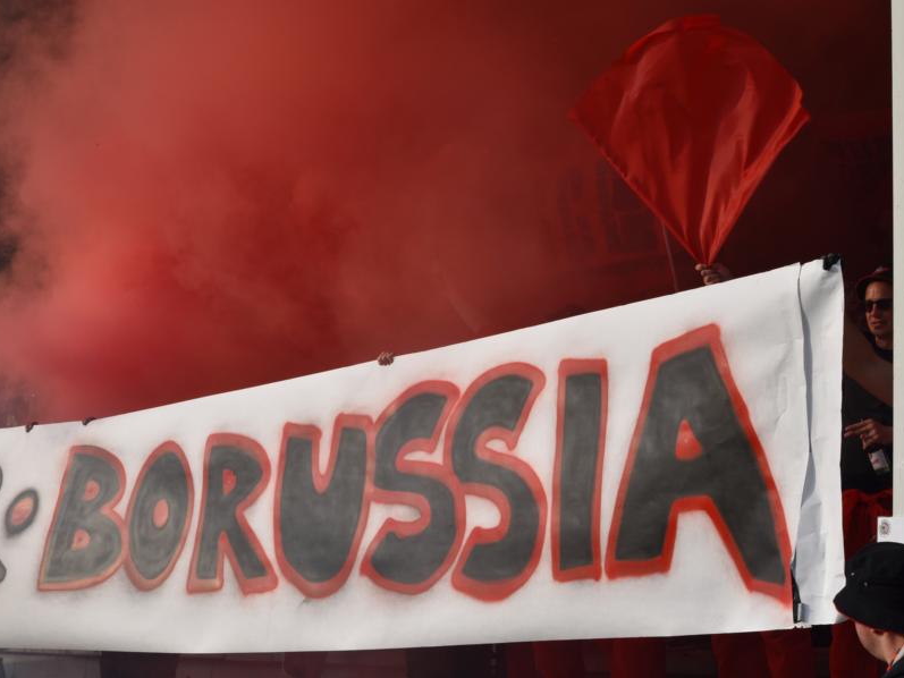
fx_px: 2339
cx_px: 450
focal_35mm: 90
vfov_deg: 16.5
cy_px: 339
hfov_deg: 21.9
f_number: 10
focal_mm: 55
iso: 200
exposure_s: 1/400
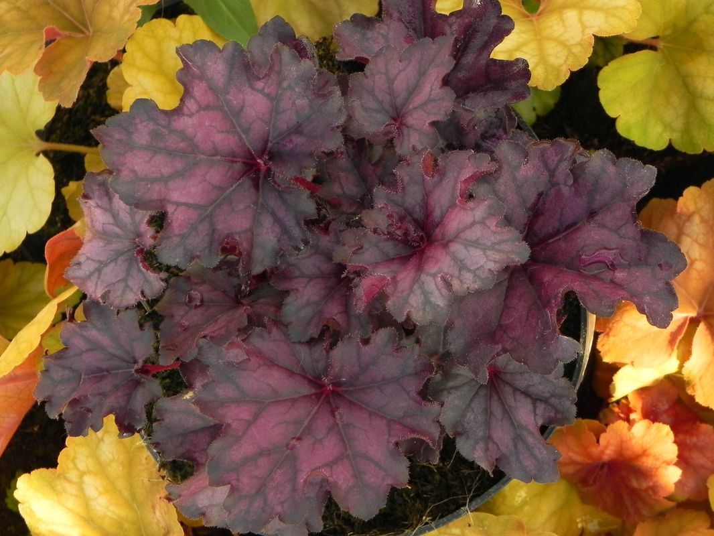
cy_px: 268
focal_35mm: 105
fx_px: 2166
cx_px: 357
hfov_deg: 18.7
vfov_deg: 14.1
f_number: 4.5
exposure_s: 1/125
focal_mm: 18.8
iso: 160
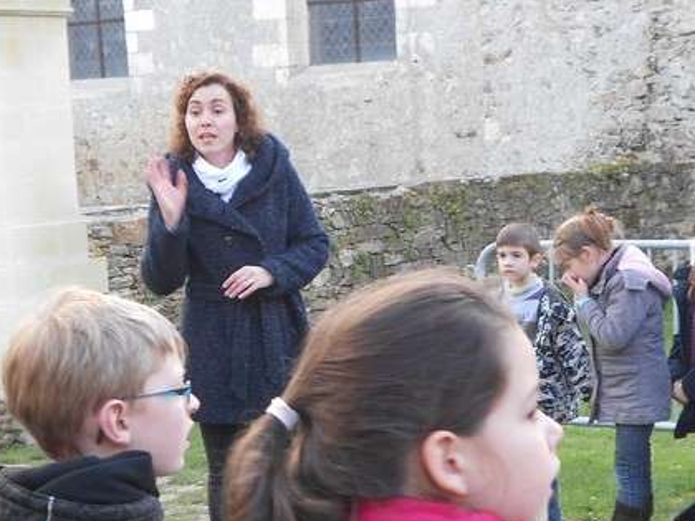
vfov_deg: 17.9
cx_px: 351
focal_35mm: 82
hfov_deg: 23.8
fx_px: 1646
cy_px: 377
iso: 80
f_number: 4.2
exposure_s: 1/30
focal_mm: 7.9
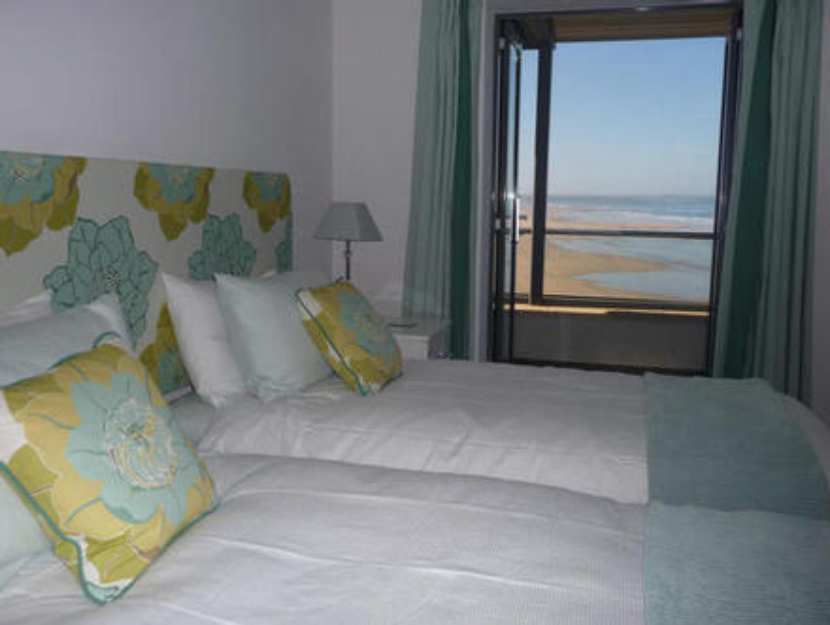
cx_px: 415
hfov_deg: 56.8
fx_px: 768
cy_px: 312
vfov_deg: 44.2
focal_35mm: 32
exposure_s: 1/1000
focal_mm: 5.3
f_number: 3.5
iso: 100
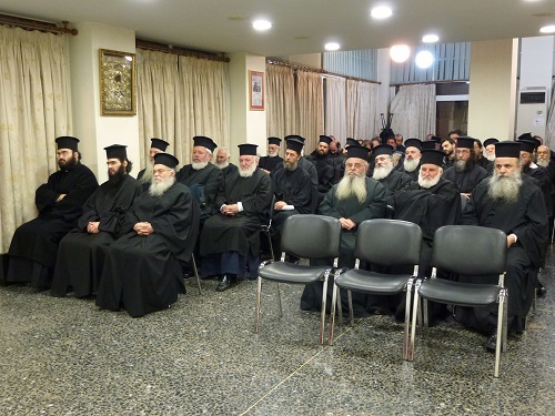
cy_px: 208
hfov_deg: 55.4
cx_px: 278
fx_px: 529
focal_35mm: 33
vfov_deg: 42.9
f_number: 3.6
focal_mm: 5.9
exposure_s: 1/6
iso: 400
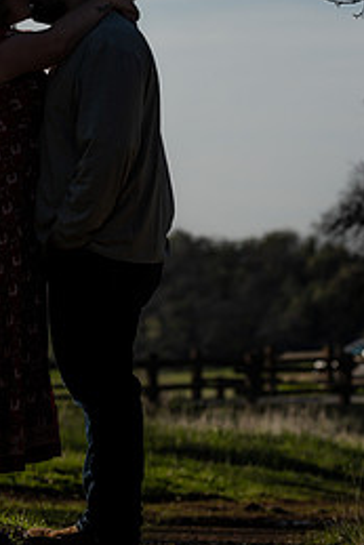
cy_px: 124
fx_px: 3423
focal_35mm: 226
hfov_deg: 6.1
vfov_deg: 9.1
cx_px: 95
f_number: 4.5
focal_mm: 130
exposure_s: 1/2000
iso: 50
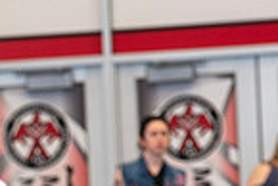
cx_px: -194
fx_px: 6470
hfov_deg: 2.5
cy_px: 294
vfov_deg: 1.6
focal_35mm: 837
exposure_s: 1/160
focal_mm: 175
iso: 500
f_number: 5.6
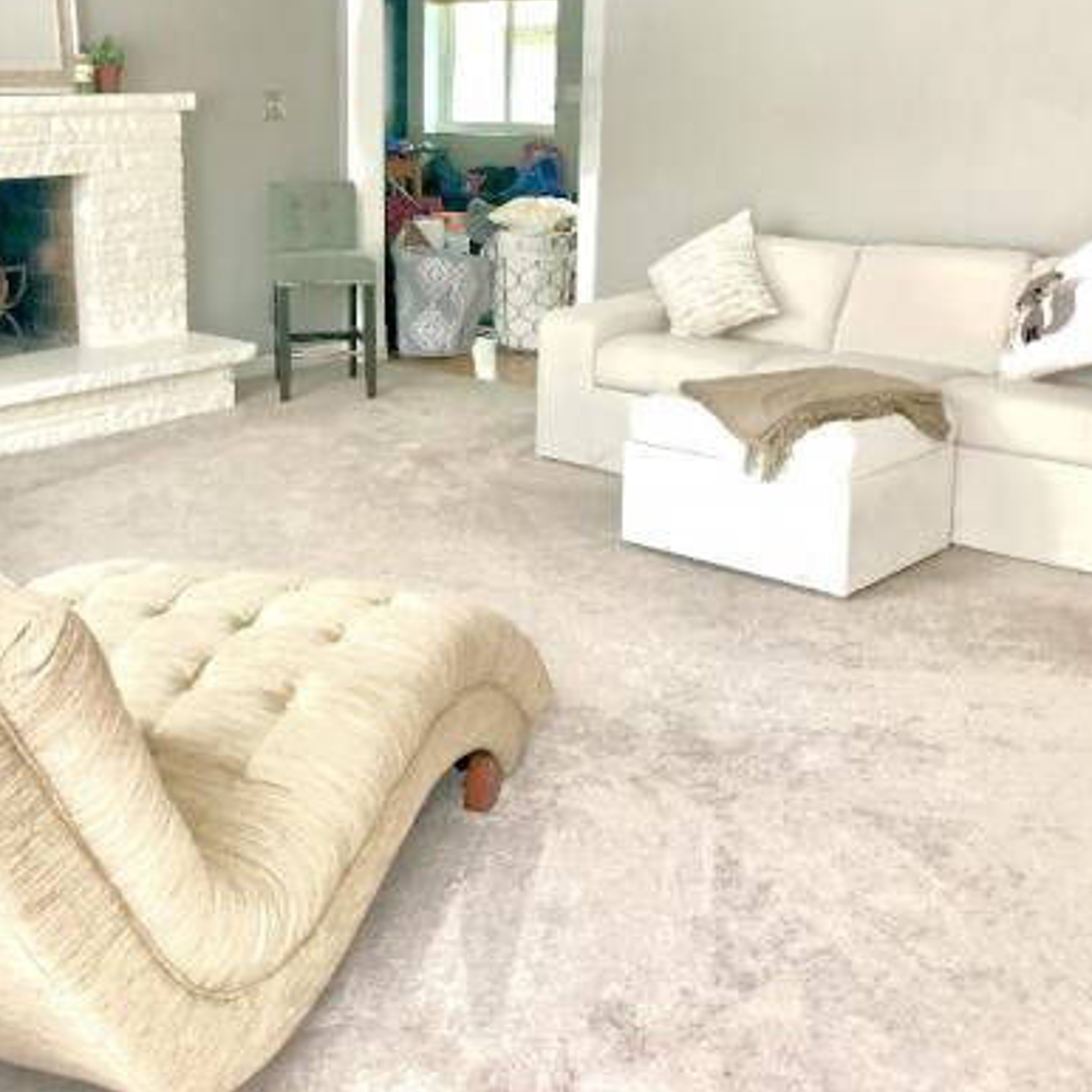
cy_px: 416
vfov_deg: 40.7
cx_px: 399
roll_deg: +2.9
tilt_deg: -12.4
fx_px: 1463
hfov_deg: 40.6
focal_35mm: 41
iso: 32
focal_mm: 3.99
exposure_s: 1/60
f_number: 1.8
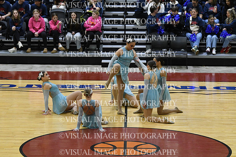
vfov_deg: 9.0
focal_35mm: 153
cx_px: 118
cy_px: 78
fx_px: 1003
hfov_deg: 13.4
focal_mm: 102
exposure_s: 1/500
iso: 5000
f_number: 4
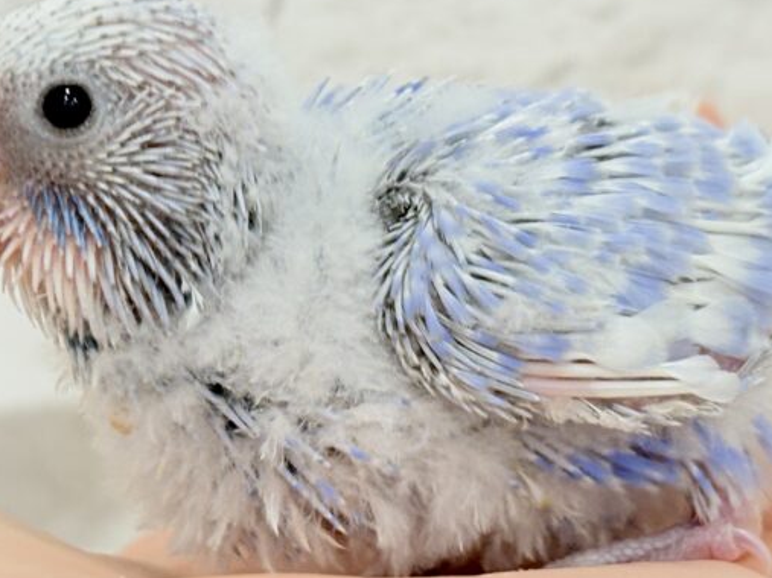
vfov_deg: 12.0
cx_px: 467
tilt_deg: -4.9
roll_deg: +3.4
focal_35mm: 123
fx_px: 2742
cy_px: 199
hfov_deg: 16.0
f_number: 1.6
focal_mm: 5.96
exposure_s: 1/100
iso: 64
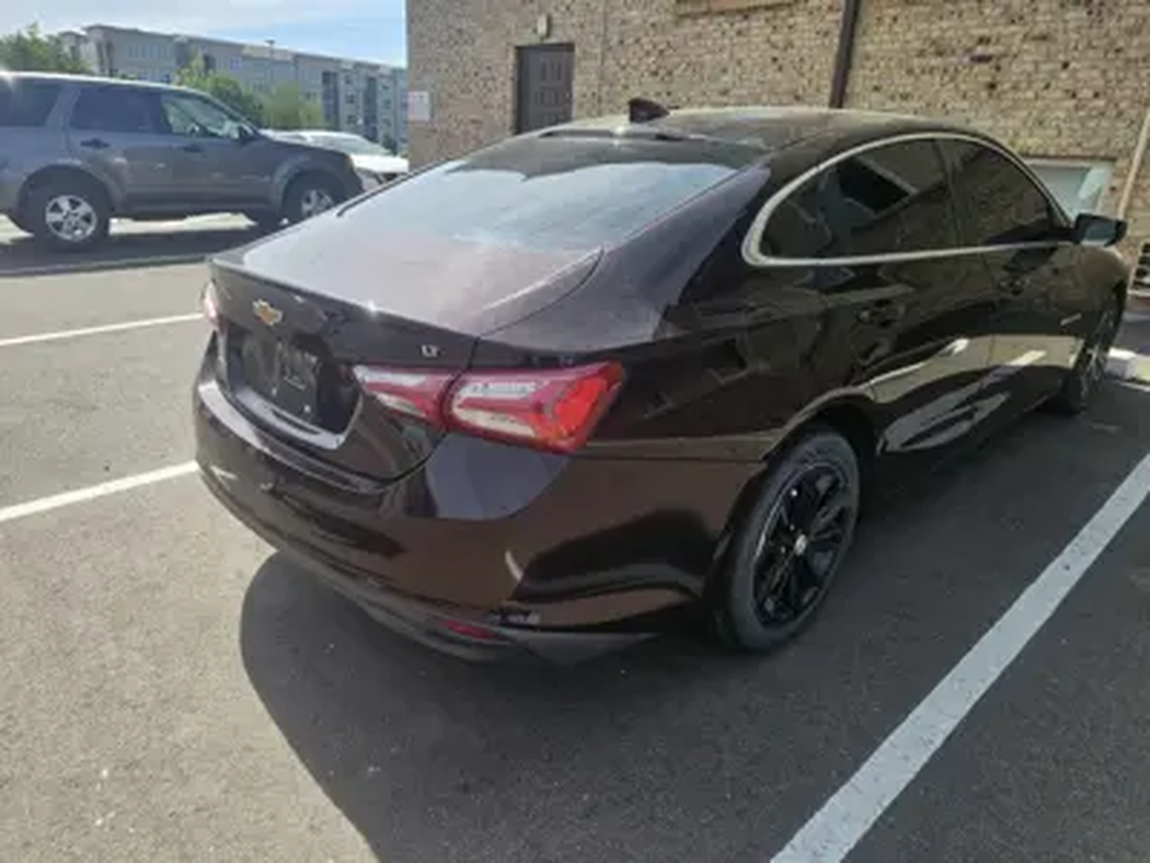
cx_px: 575
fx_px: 764
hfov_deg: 73.9
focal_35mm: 23
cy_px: 432
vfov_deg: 58.9
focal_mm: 6.3
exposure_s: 1/274
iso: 10
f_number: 1.7
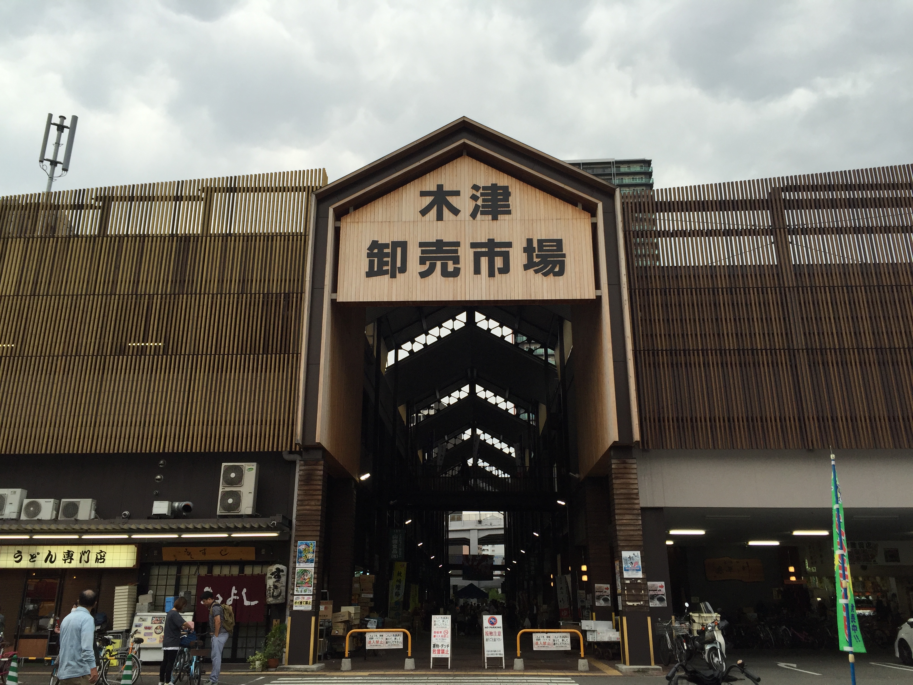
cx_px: 456
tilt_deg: +17.6
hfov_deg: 61.7
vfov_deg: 48.2
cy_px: 342
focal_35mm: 29
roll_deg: -1.3
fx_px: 765
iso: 32
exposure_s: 1/408
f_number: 2.2
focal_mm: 4.15
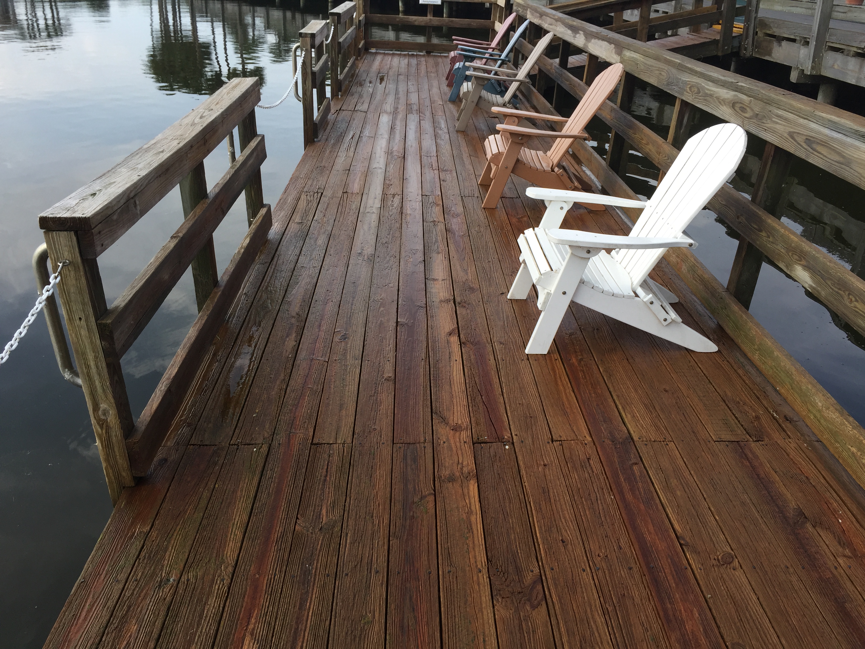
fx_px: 725
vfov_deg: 48.2
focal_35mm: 29
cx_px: 432
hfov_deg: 61.7
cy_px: 324
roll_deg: -3.3
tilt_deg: -24.9
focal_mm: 4.15
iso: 32
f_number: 2.2
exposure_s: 1/920
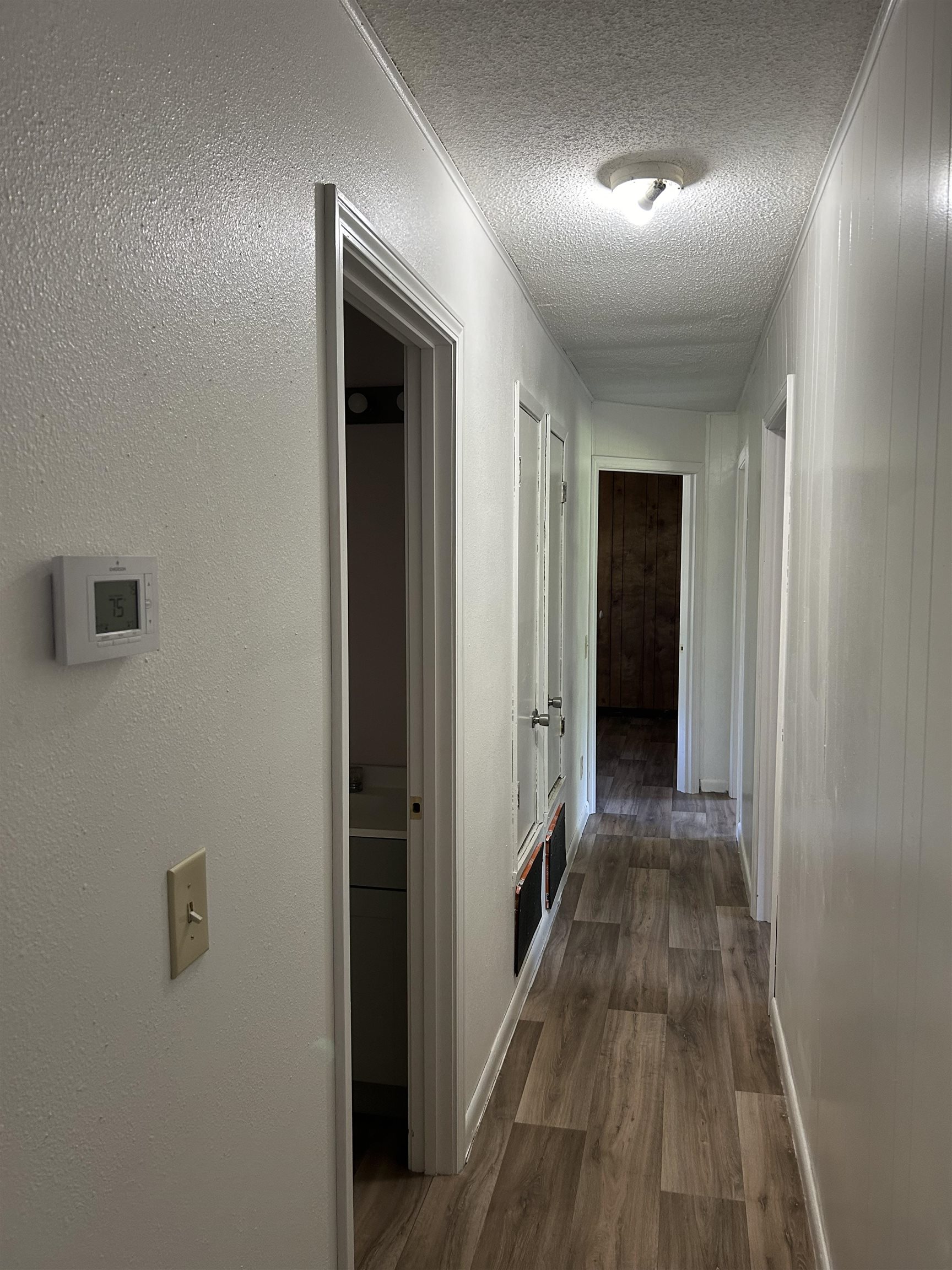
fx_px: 953
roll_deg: -0.7
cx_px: 476
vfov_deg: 67.3
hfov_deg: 53.1
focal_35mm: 26
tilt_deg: -6.1
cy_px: 635
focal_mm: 5.7
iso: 160
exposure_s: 1/60
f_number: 1.5
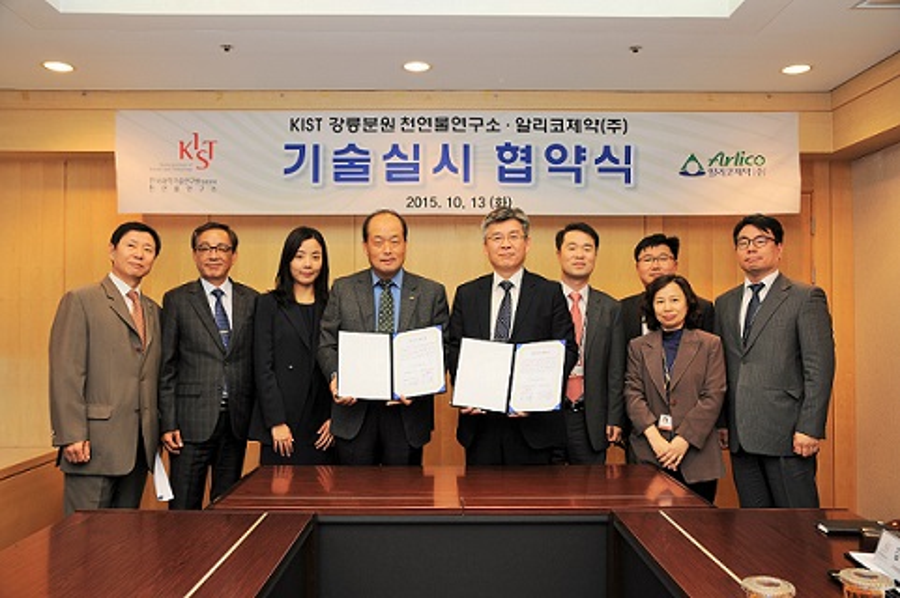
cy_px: 299
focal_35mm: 33
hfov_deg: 57.3
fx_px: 824
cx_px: 450
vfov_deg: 39.9
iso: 200
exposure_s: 1/30
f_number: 4
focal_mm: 22
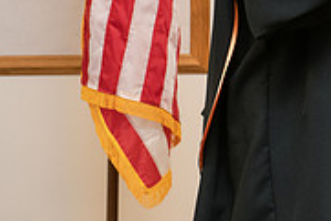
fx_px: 1942
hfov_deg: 9.5
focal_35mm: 211
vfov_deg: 6.4
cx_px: 490
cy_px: -101
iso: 2000
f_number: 5.6
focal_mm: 66
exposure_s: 1/200
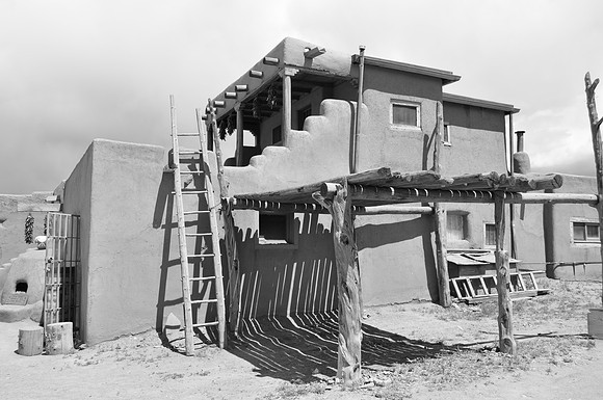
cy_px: 200
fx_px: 552
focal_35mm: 33
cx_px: 302
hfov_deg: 57.3
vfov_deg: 39.9
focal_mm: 22
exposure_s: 1/1000
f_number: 5
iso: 200
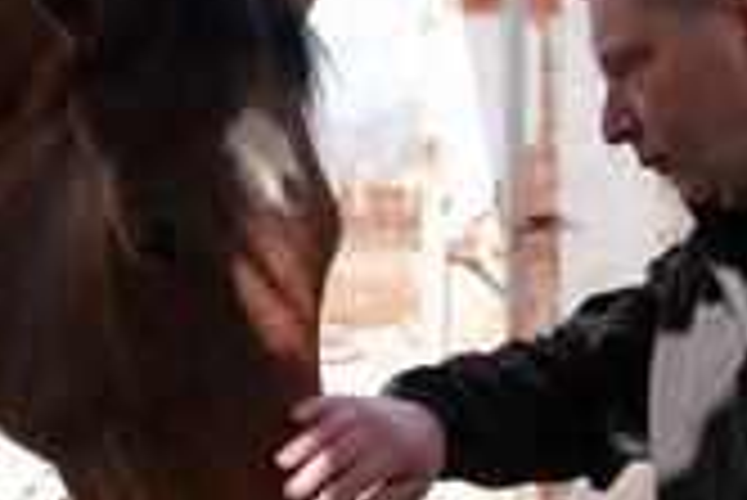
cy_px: 277
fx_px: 1703
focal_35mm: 82
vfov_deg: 16.7
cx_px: 356
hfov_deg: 24.7
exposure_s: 1/200
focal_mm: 34
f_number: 4.5
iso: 80
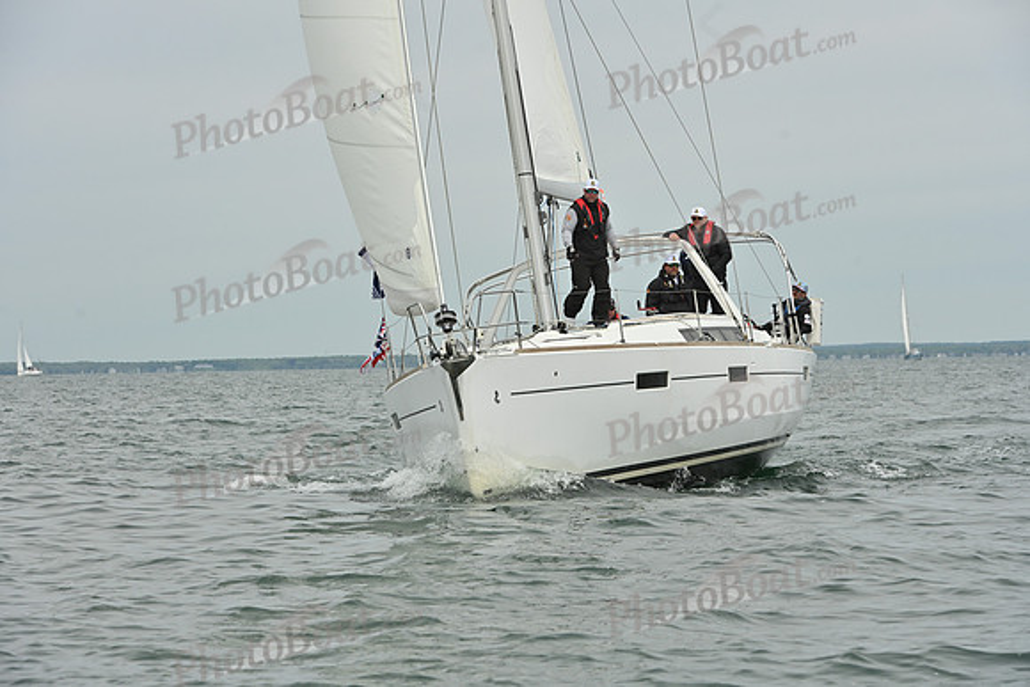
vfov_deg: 10.2
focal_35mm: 135
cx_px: 515
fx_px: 3863
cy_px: 344
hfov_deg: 15.2
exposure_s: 1/2000
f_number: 8
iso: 320
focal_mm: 135
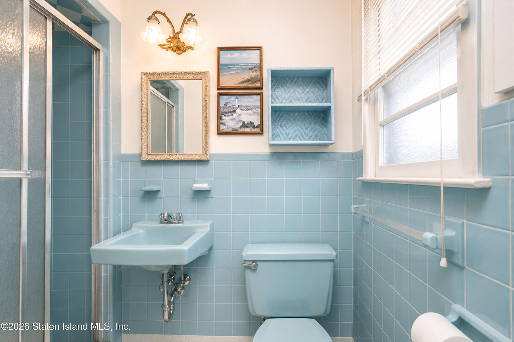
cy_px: 171
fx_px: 228
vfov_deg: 73.8
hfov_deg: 96.7
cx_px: 257
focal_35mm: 16
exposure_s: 1/13
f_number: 4
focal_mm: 16
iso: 64
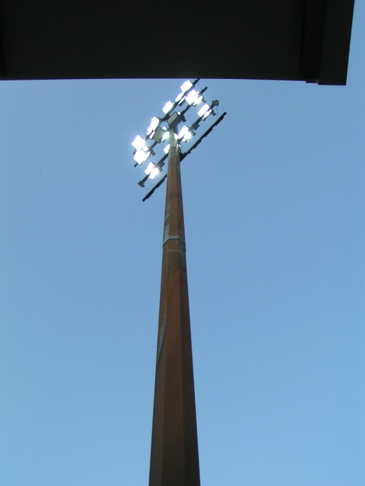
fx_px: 534
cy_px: 243
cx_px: 182
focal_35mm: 38
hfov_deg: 37.7
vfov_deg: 49.0
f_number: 5
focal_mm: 5.8
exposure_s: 1/125
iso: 50
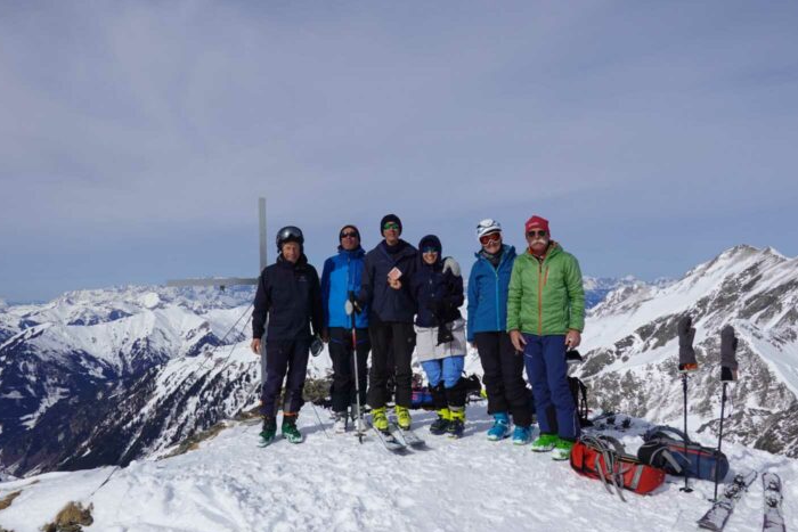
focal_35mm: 34
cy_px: 254
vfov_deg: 38.9
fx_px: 754
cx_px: 405
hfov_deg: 55.8
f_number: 6.3
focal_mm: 11.52
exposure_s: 1/1000
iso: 100
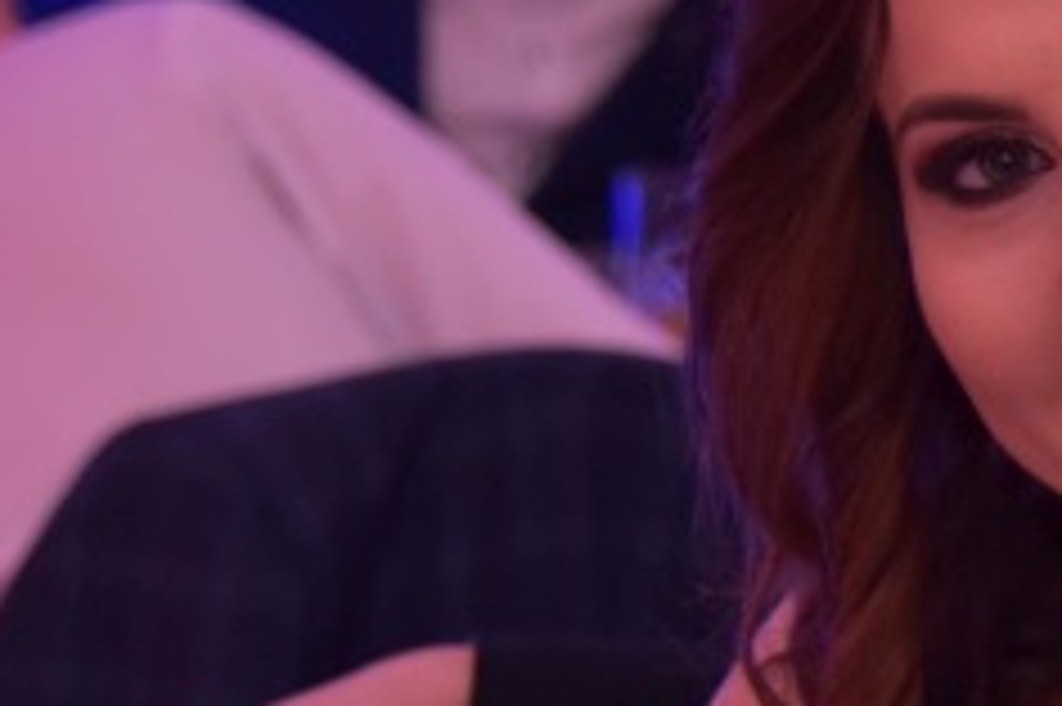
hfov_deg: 10.2
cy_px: 447
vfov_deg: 7.2
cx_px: 1872
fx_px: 5630
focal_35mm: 191
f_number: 4
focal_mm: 50
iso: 3200
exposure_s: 1/60
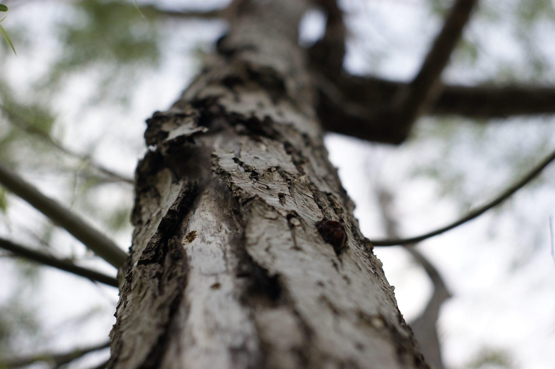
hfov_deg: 27.0
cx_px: 278
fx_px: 1156
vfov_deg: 18.2
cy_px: 184
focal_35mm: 75
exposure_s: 1/80
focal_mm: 50
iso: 200
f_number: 3.2
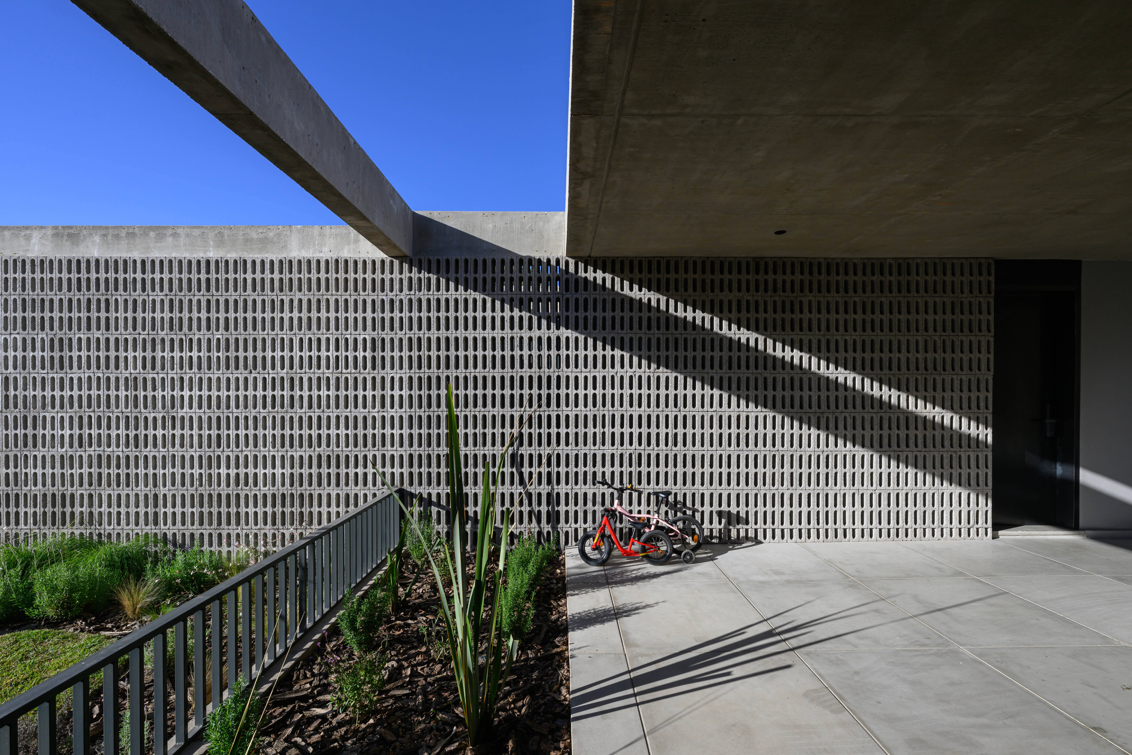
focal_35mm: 14
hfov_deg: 104.3
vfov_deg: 81.2
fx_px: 440
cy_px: 378
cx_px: 566
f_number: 11
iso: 160
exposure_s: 1/320
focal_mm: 14
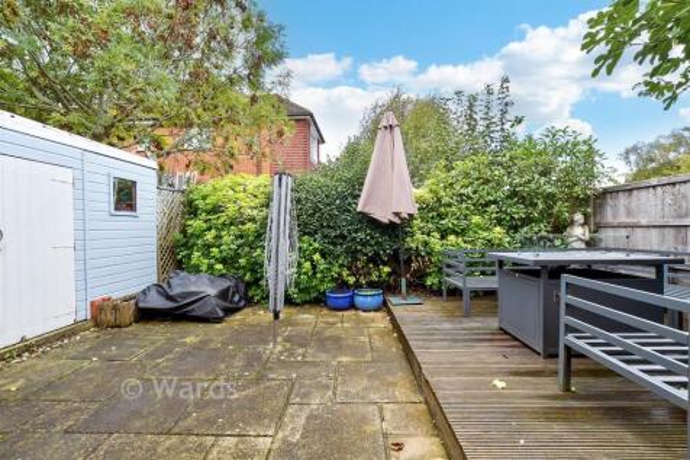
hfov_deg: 100.4
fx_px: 287
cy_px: 230
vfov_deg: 77.3
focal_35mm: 15
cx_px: 345
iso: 320
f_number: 8
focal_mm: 10
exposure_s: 1/160
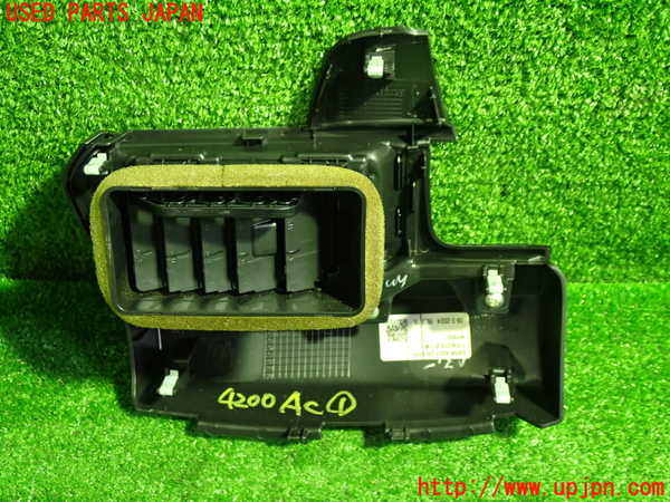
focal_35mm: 44
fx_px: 852
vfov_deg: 32.9
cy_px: 251
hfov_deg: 42.9
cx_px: 335
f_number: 2.9
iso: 800
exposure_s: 1/25
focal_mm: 7.84
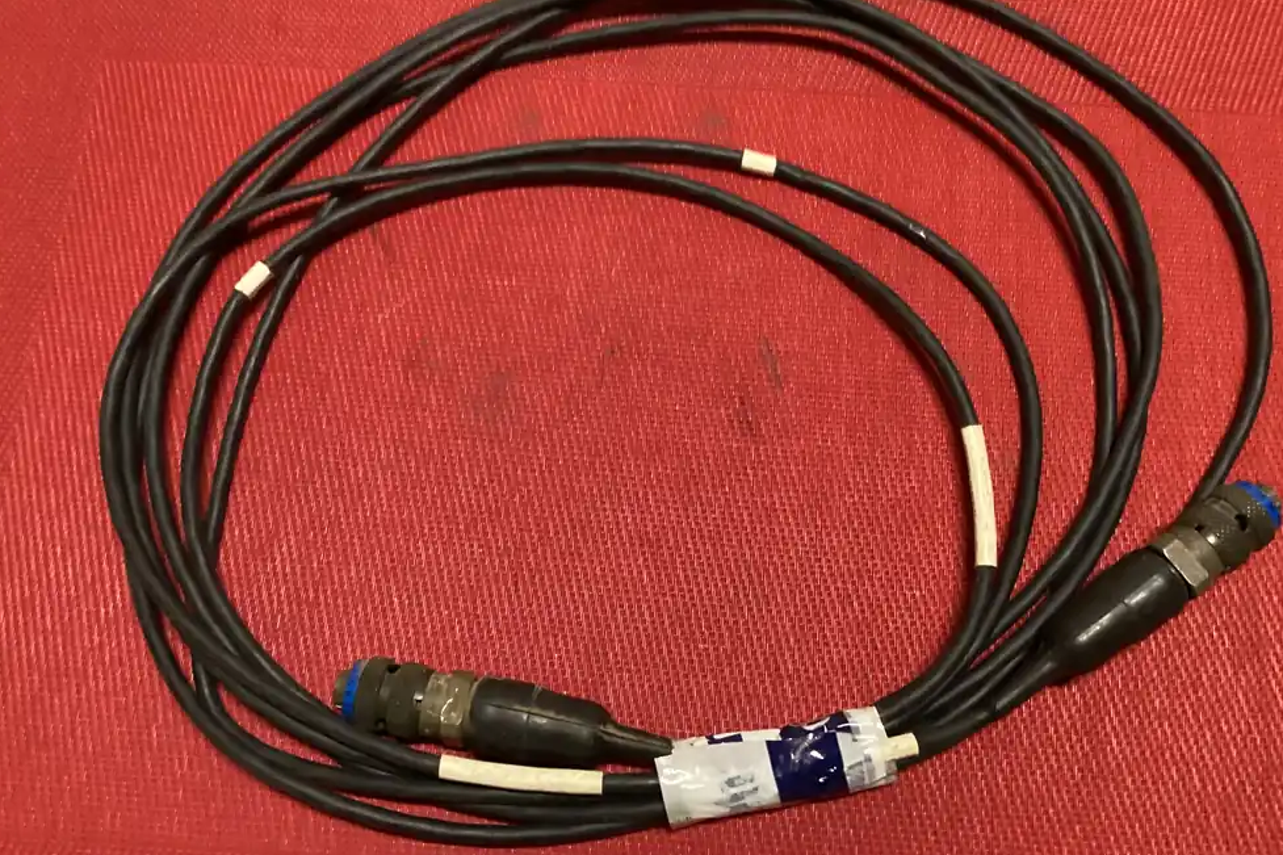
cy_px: 416
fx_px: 1176
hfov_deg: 57.2
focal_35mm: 33
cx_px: 642
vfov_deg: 40.0
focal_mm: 3.3
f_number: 2.4
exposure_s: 1/30
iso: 500
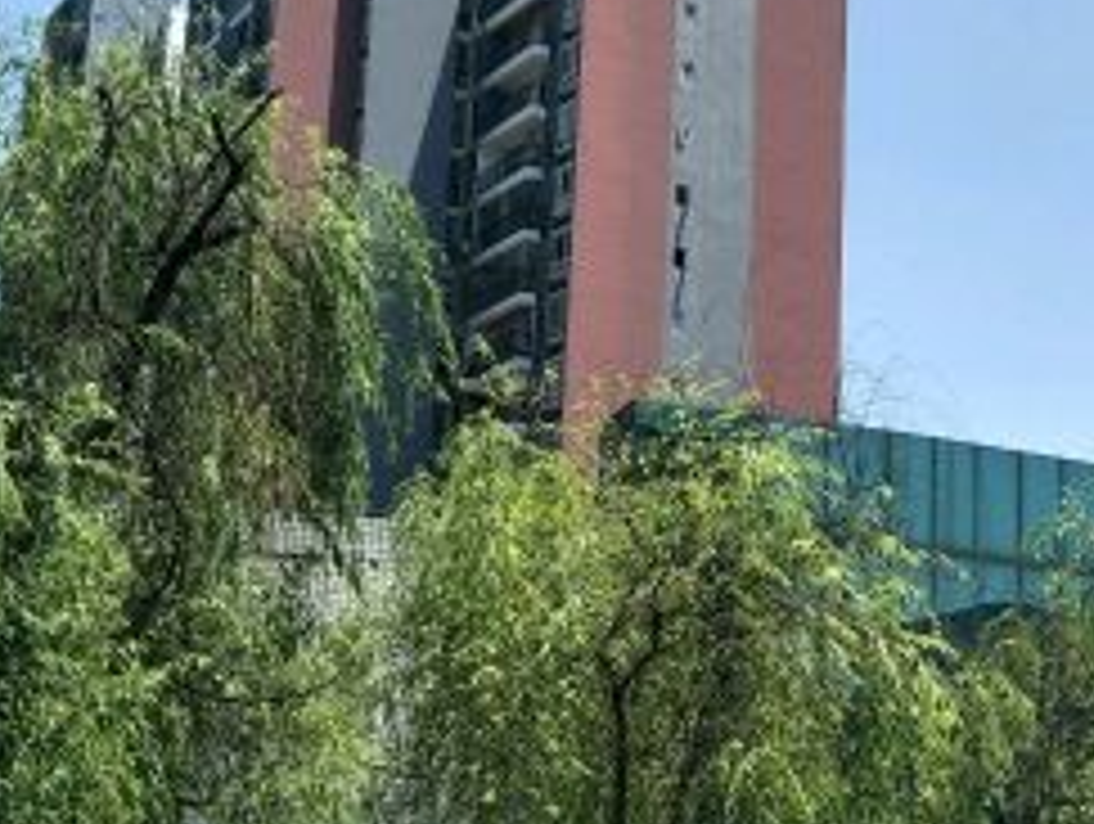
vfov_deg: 21.2
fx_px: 2184
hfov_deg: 27.9
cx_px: 765
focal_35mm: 69
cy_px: 245
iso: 33
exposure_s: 1/1250
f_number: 1.7
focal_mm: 4.1
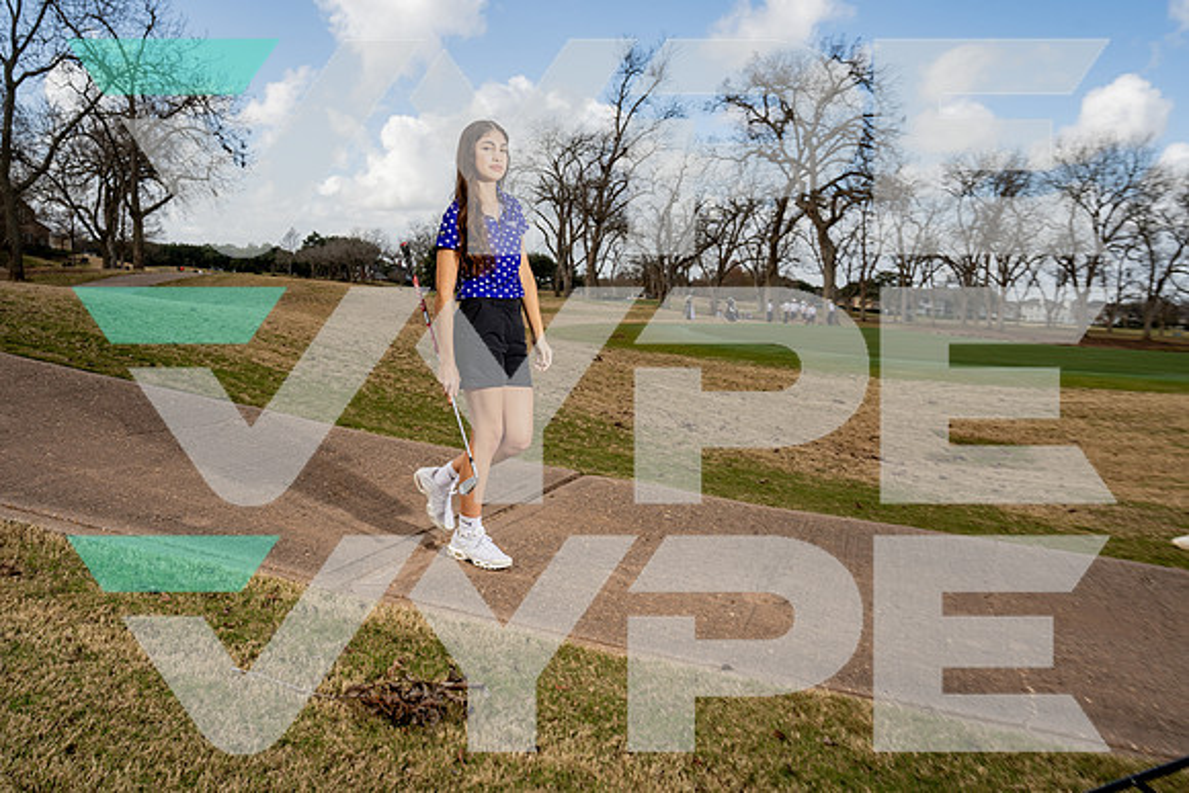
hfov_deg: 61.9
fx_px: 991
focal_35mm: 30
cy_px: 396
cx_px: 594
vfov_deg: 43.6
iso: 100
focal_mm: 30
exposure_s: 1/250
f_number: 8
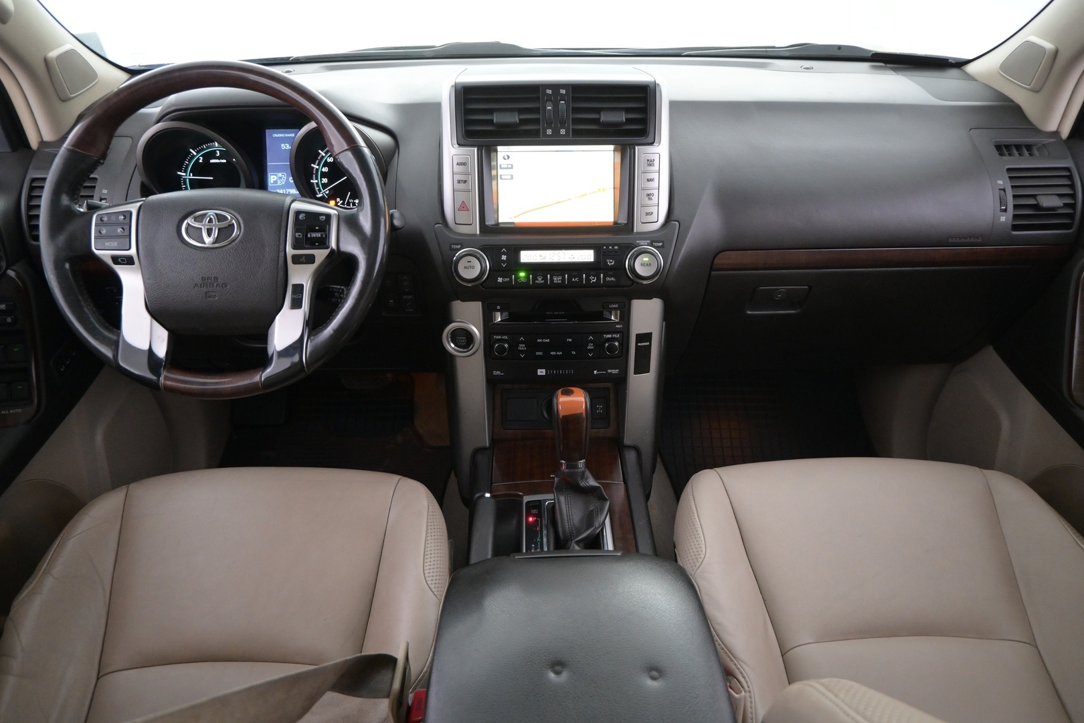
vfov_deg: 53.1
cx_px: 542
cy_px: 362
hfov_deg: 73.7
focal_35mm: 24
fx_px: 723
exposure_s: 1/30
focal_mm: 16
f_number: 3.5
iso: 2500
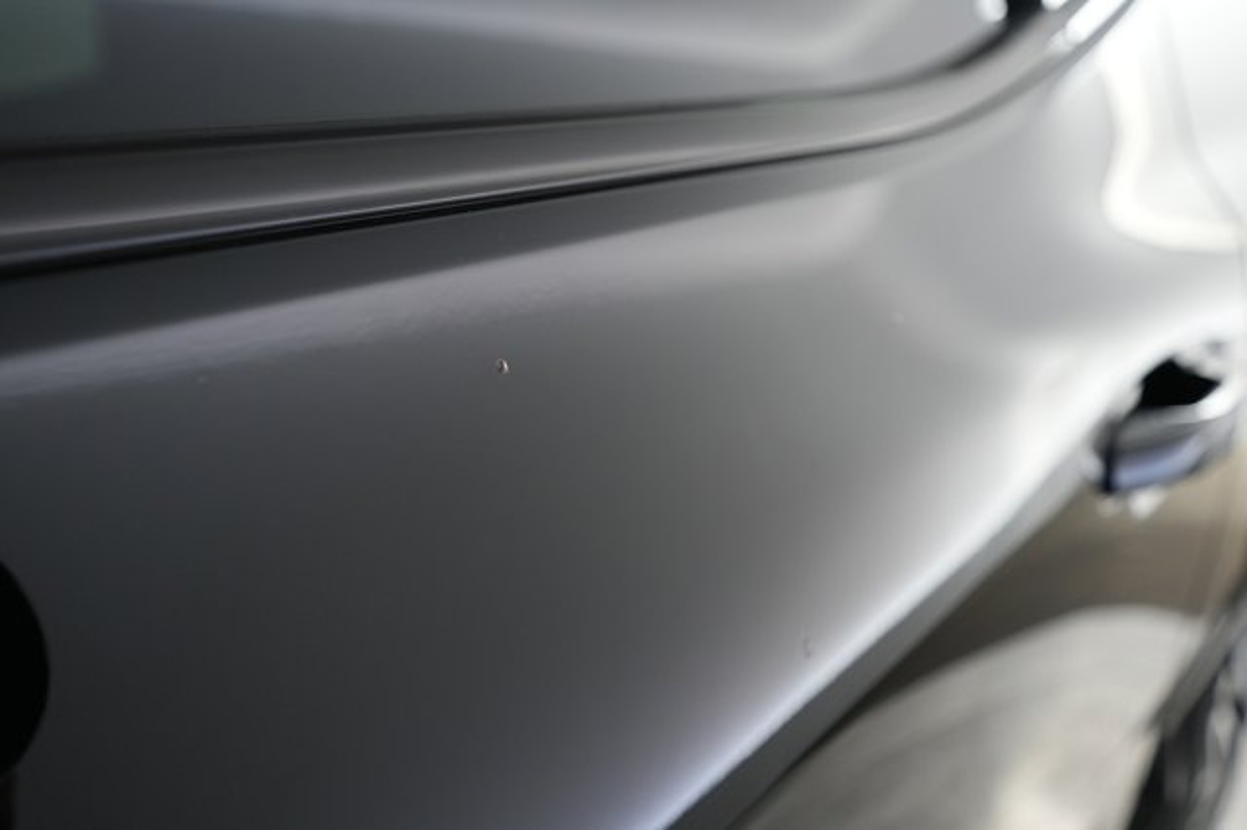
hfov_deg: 73.8
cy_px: 415
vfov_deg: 53.1
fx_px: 831
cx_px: 624
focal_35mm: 24
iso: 1600
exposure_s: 1/60
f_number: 2.8
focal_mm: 24
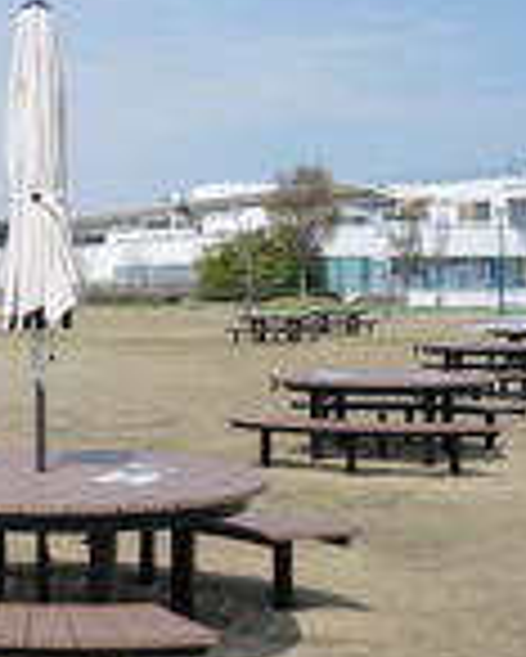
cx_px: -135
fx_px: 1400
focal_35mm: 72
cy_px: 313
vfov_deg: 26.4
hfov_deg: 19.8
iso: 100
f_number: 5
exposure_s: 1/640
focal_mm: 28
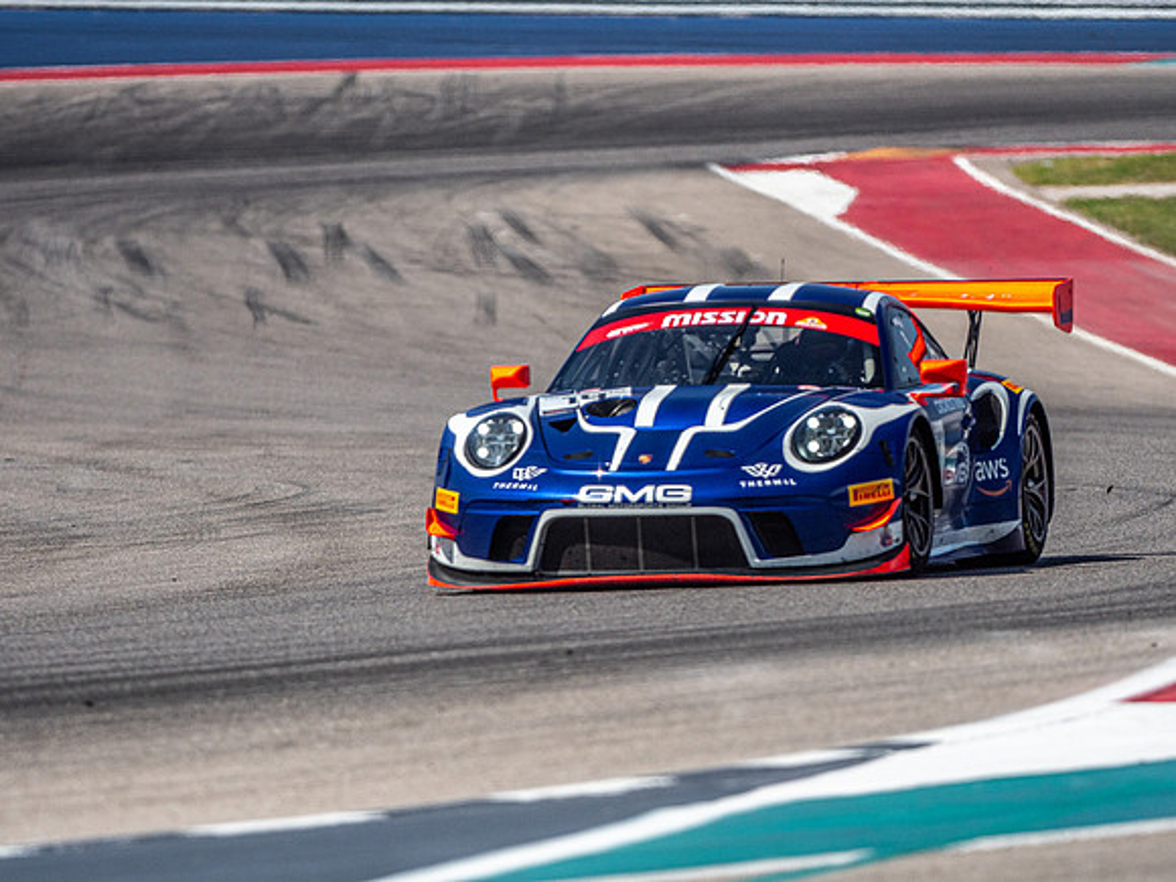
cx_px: 588
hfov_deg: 3.3
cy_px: 441
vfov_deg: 2.5
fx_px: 20418
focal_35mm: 601
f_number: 4
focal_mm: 300
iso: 200
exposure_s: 1/8000
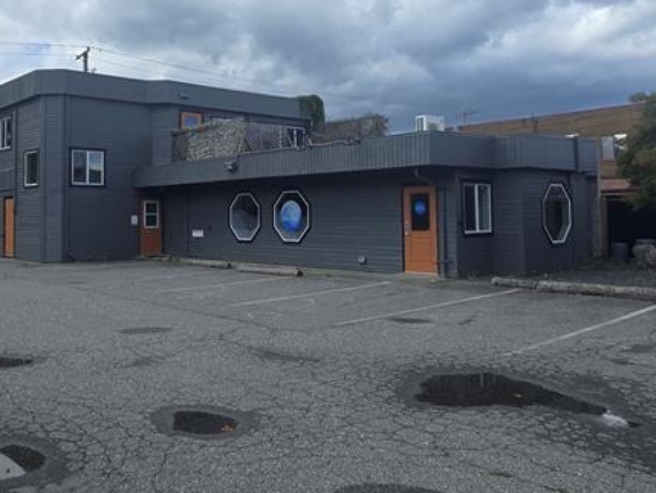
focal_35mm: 31
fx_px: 588
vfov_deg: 45.1
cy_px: 187
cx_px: 258
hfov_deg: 57.8
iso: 50
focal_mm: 2.2
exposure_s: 1/2593
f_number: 2.2
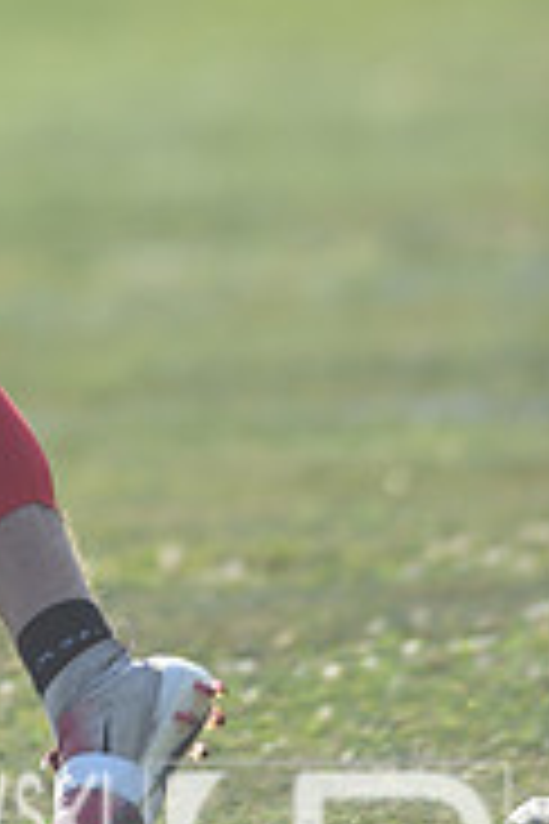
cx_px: -286
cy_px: -252
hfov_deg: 1.1
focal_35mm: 1266
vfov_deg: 1.6
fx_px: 28957
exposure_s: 1/1000
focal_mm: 400
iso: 100
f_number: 2.8
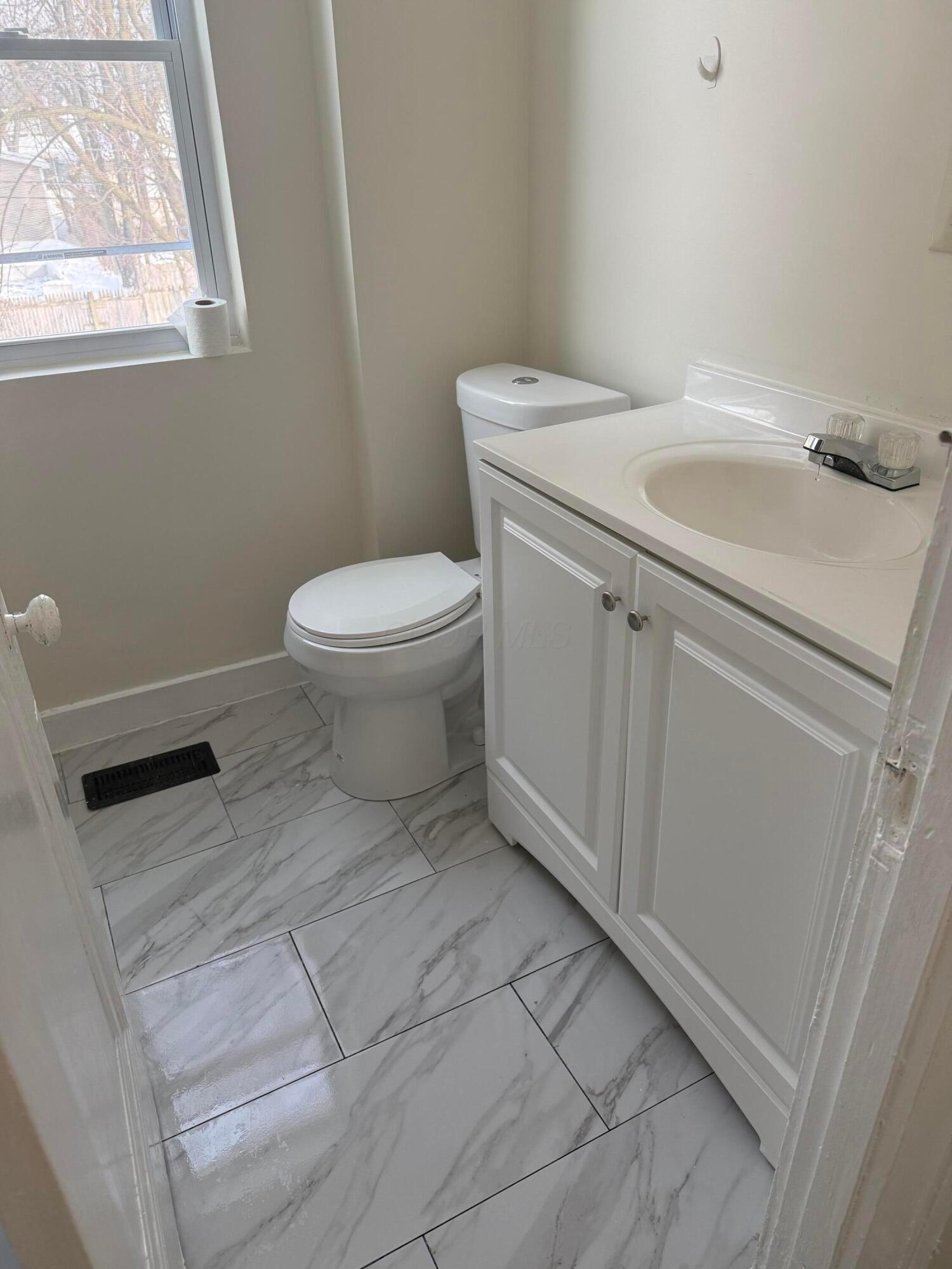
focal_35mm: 24
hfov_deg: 56.8
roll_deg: +1.4
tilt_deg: -28.9
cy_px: 634
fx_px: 880
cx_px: 476
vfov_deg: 71.6
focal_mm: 6.76
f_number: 1.78
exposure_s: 1/243
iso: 160
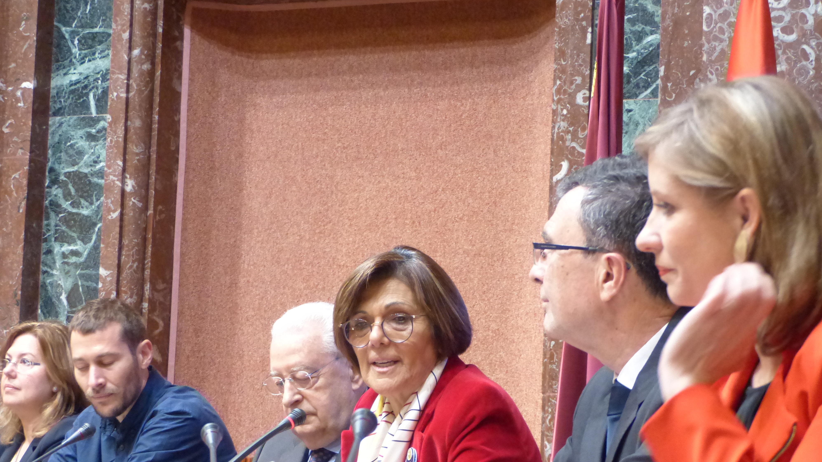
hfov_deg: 20.7
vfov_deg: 11.7
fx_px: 2245
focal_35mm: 103
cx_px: 409
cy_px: 302
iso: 800
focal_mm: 16.9
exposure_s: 1/40
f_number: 2.8
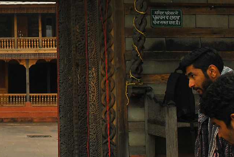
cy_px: 8
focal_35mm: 68
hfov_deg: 28.1
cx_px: 8
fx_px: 443
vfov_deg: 19.6
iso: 100
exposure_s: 1/250
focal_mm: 18
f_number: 4.5
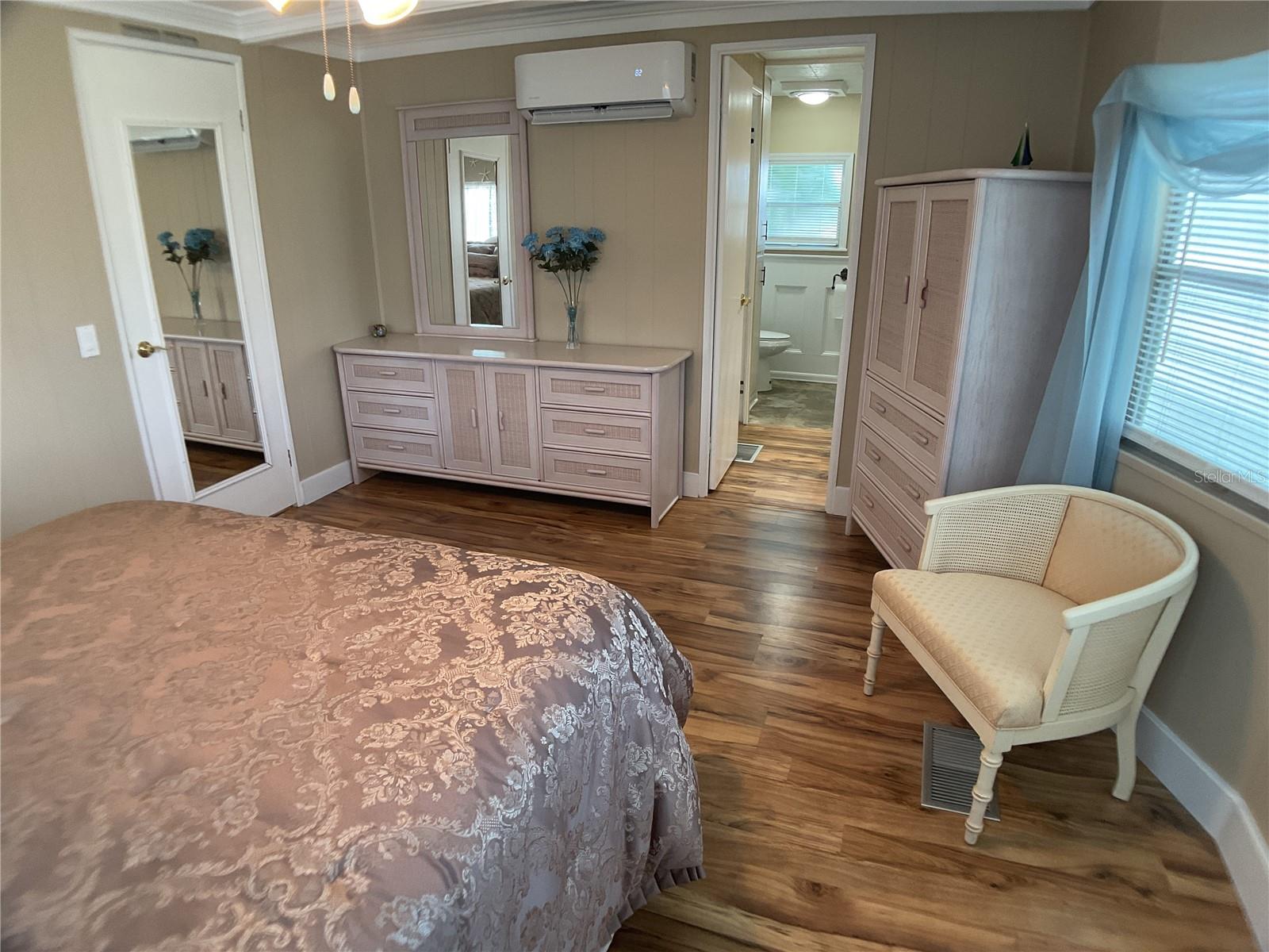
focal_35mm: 29
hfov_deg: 61.7
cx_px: 634
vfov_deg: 48.2
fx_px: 1063
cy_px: 476
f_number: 1.8
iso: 80
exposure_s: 1/60
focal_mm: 3
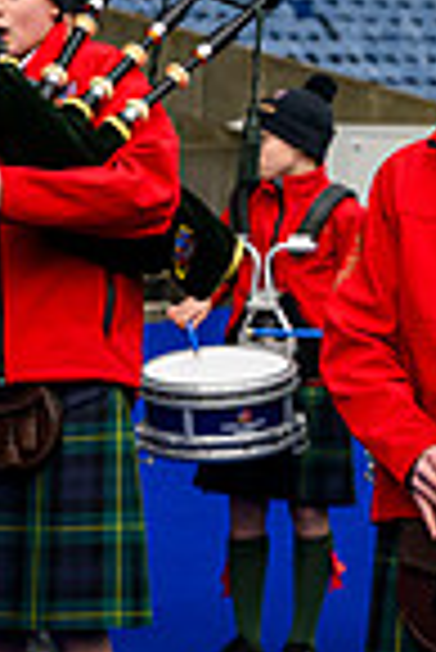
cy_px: 250
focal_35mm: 280
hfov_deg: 4.7
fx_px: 5074
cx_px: -755
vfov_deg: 7.3
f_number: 5
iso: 2500
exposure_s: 1/2500
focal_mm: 70
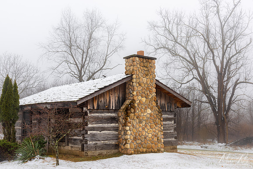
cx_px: 133
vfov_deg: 29.2
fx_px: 324
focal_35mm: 46
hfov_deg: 42.6
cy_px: 84
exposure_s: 1/20
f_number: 13
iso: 64
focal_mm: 44
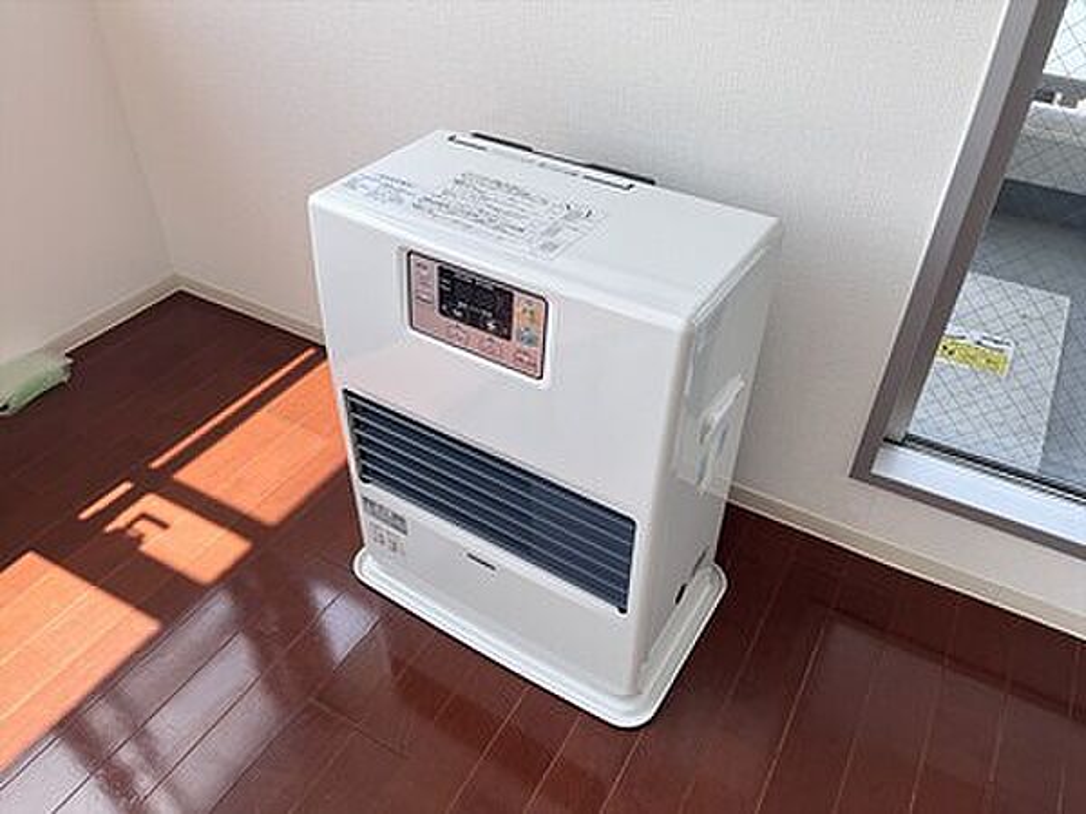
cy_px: 407
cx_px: 543
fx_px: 816
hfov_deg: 67.3
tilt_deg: -40.3
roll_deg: -1.4
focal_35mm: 26
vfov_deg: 53.1
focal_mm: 5.1
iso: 50
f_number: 1.6
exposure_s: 1/350
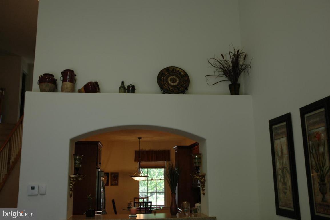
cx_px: 165
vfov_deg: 36.8
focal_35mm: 36
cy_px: 110
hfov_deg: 53.2
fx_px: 330
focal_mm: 24
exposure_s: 1/100
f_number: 5
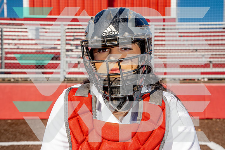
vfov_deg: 22.6
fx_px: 376
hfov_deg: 33.3
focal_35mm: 60
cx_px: 112
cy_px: 75
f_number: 9
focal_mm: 60
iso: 100
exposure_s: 1/250
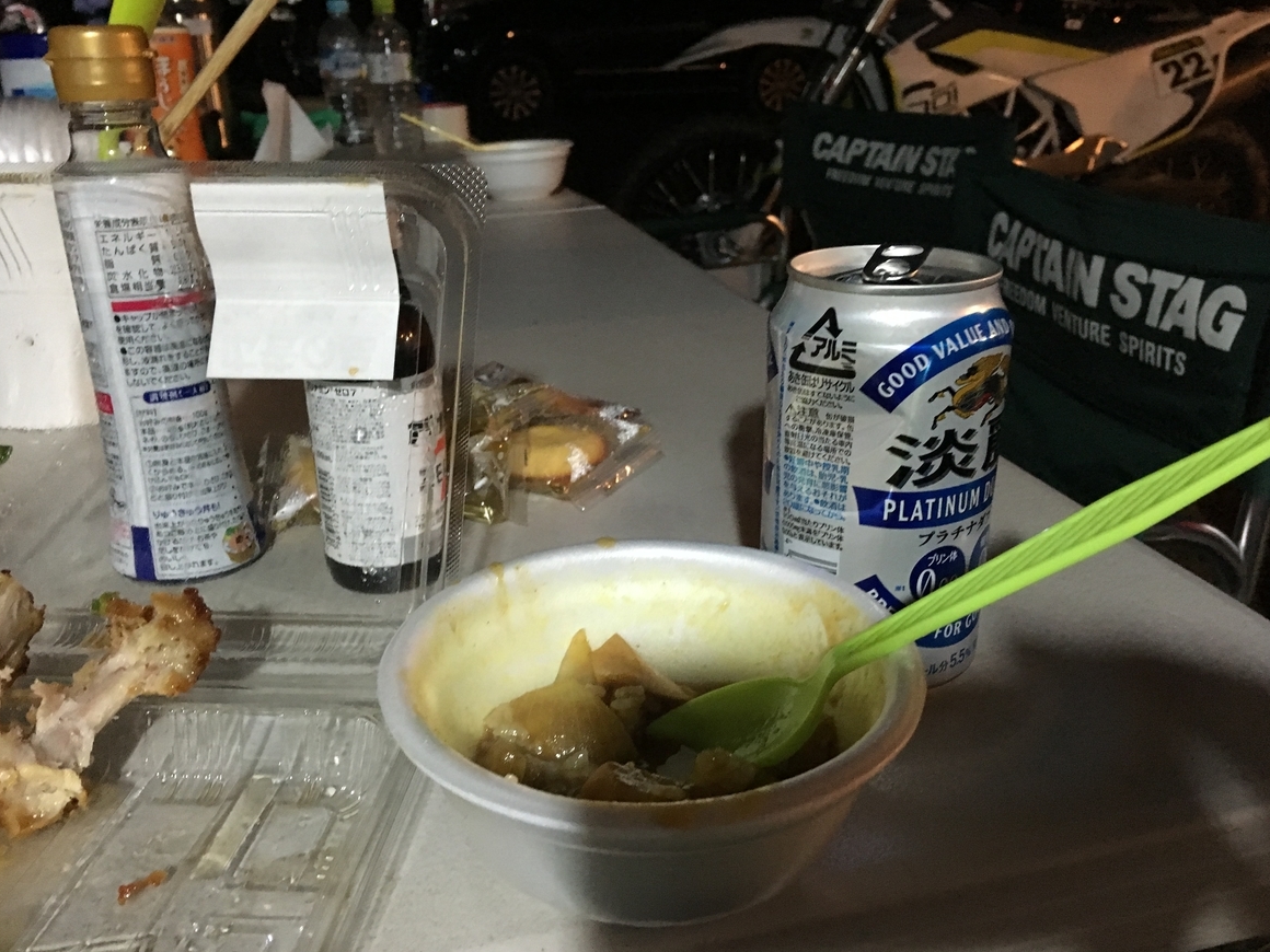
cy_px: 491
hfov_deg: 60.0
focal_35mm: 30
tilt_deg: -20.6
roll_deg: +0.6
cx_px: 638
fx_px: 1101
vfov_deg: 46.8
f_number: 2.2
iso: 250
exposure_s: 1/15
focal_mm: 4.15
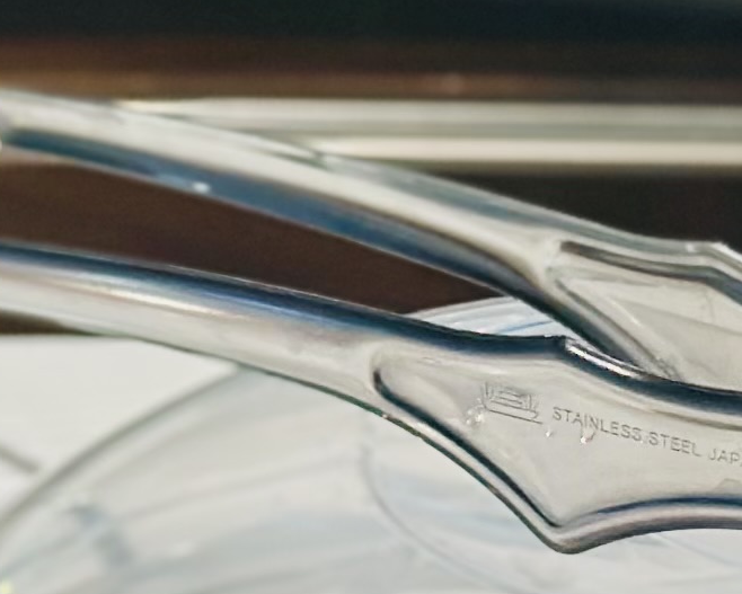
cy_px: 566
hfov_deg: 6.6
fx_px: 6305
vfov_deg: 5.4
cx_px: -611
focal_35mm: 287
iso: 64
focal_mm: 6.86
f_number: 1.78
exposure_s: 1/142
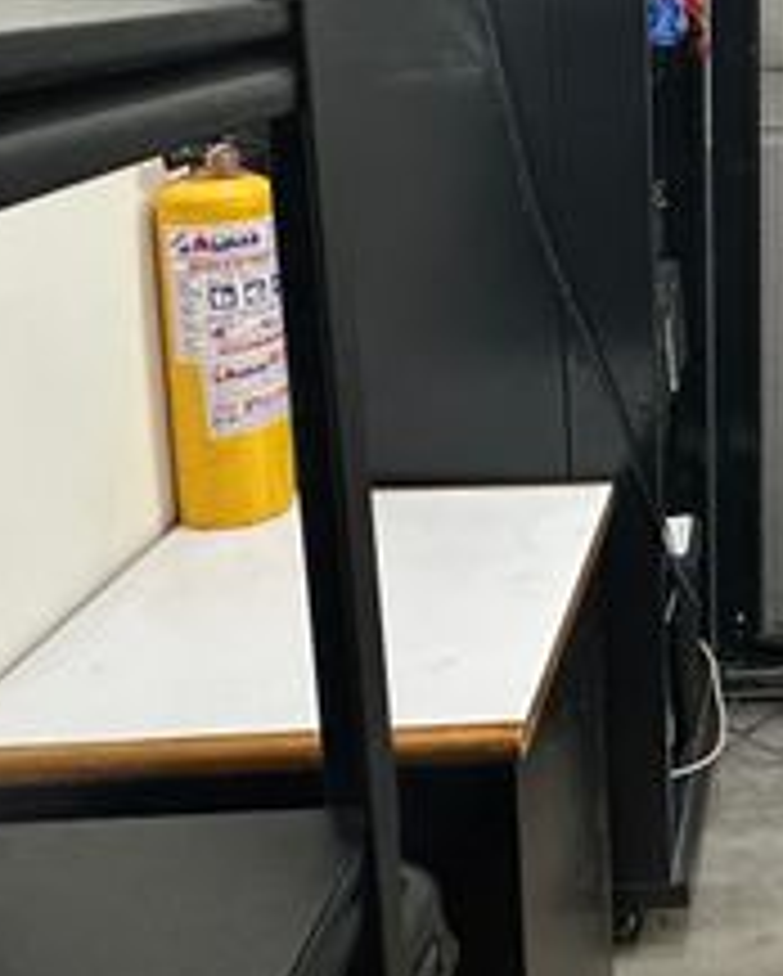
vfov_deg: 41.7
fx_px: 1215
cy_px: 184
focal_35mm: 42
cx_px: 925
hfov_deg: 30.6
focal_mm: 2.22
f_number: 2.2
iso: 500
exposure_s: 1/60
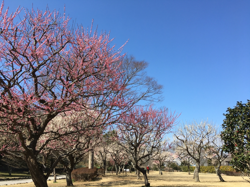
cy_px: 94
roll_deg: -0.6
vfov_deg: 48.2
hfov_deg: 61.7
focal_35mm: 29
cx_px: 125
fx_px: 209
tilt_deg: +19.7
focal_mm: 4.15
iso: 25
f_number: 2.2
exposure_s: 1/1202
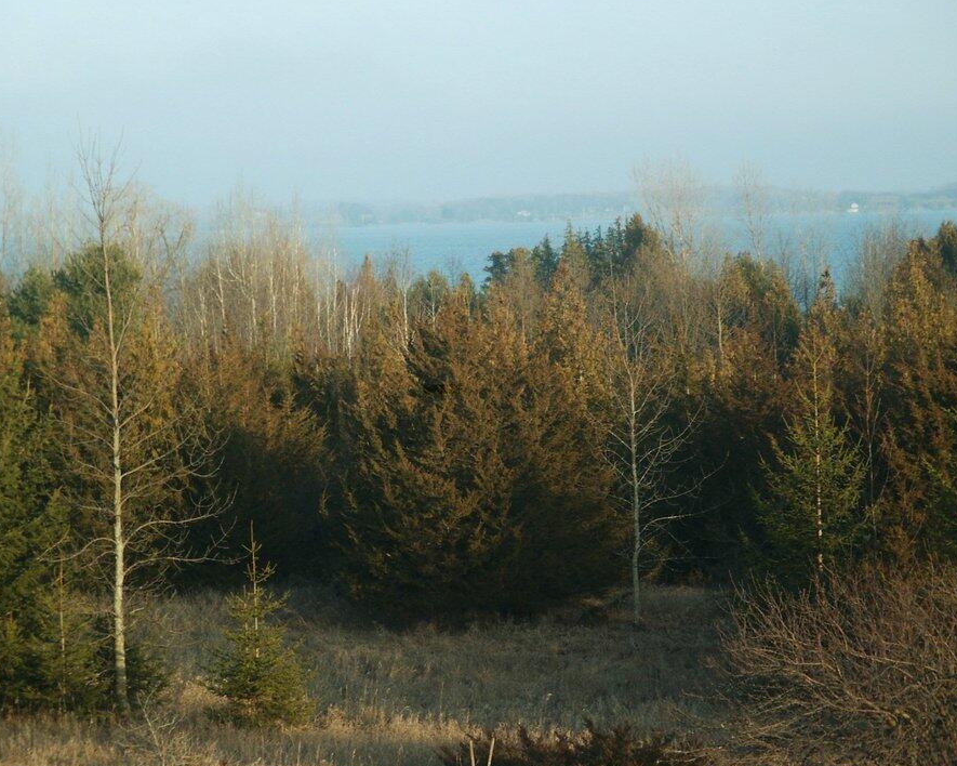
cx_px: 495
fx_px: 3965
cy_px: 393
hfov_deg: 13.8
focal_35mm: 140
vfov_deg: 11.0
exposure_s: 1/125
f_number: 3.6
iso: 100
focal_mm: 25.34
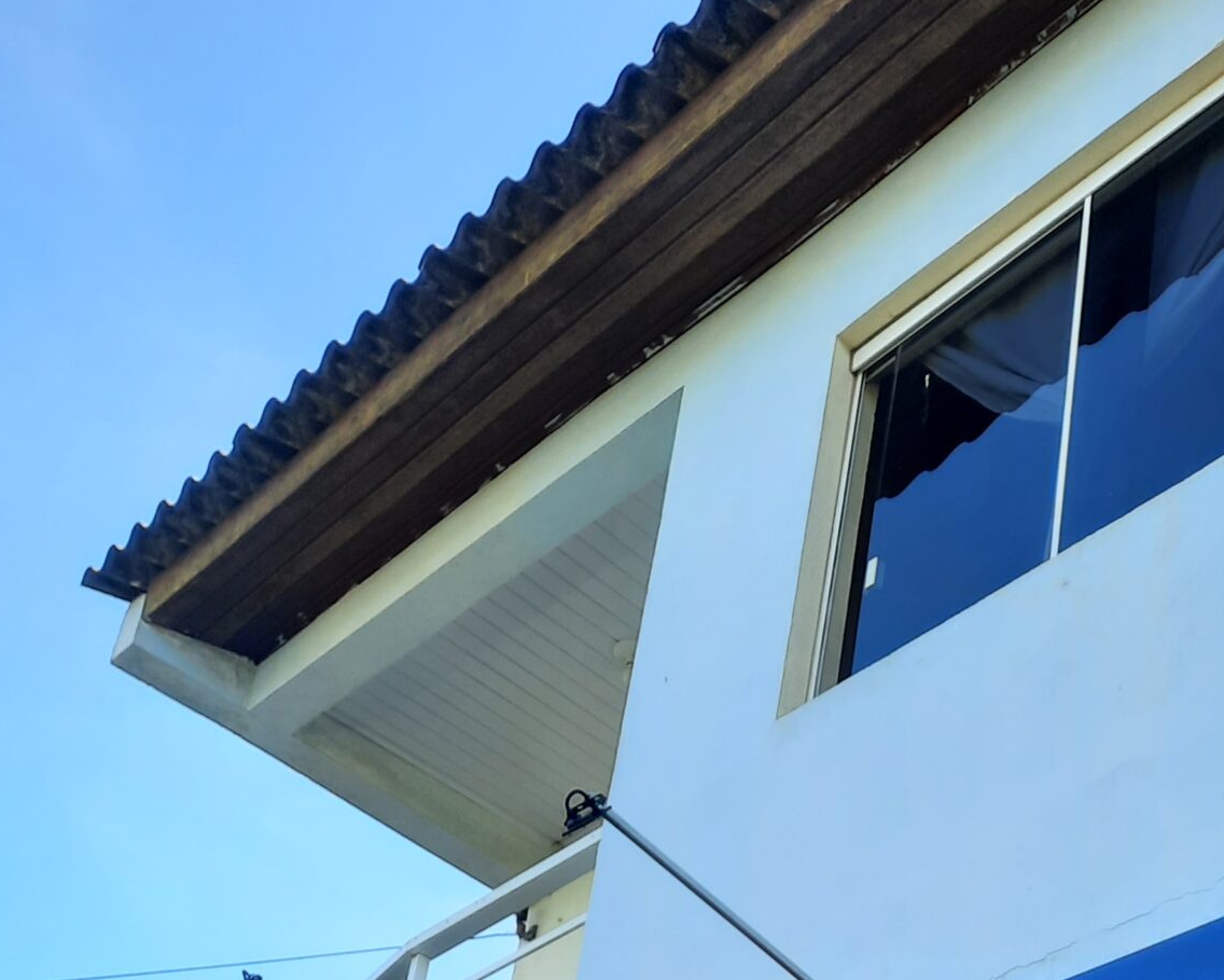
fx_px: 1993
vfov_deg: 24.2
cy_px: 1273
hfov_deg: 33.5
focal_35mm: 55
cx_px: 904
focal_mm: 4.6
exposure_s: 1/228
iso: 32
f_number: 2
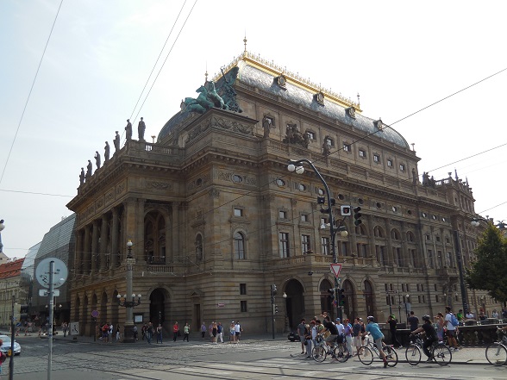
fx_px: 483
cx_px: 254
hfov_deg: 55.4
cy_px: 190
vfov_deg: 42.9
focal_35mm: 33
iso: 125
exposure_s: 1/1250
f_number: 3.7
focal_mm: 5.9
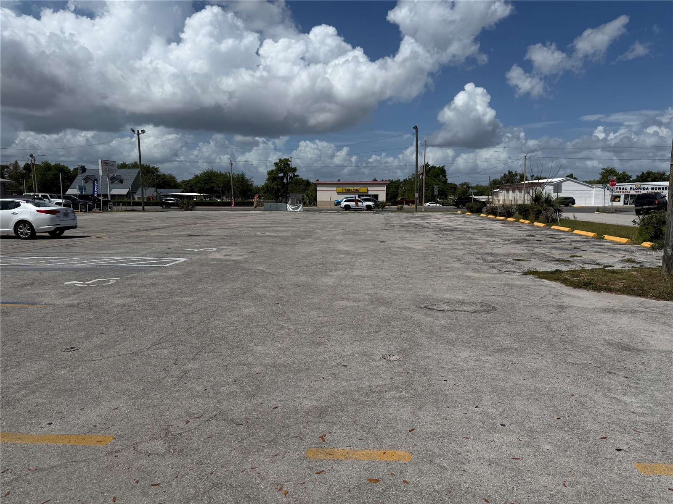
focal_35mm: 24
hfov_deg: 71.6
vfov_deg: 56.8
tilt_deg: -6.7
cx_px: 336
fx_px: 467
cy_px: 252
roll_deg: +0.5
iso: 80
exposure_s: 1/14286
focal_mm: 6.76
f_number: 1.78
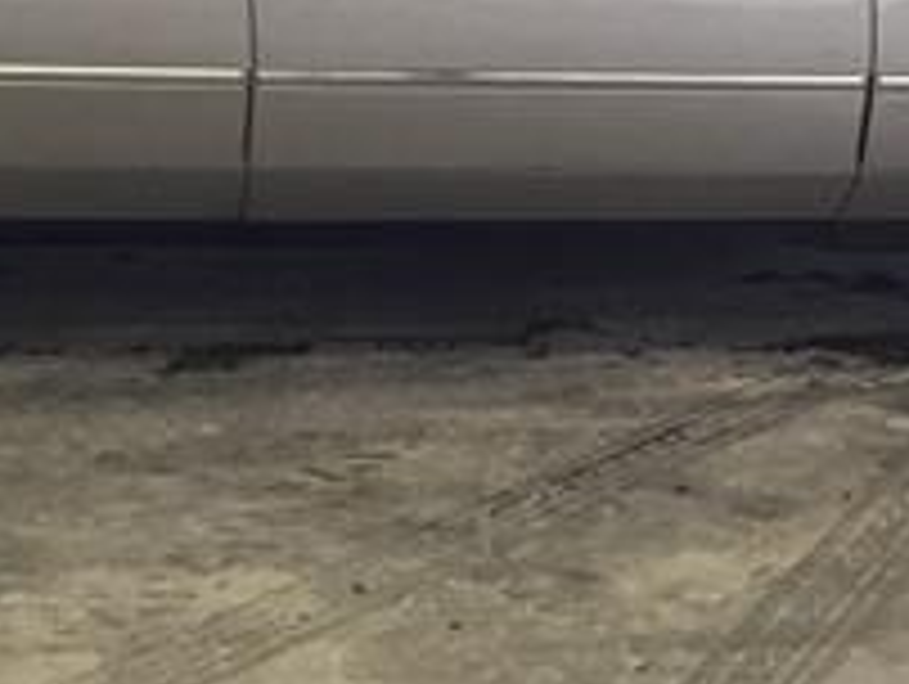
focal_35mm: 98
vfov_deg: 14.9
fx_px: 2576
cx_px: 310
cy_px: 54
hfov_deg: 19.9
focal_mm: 3.3
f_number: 2.4
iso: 80
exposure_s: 1/30
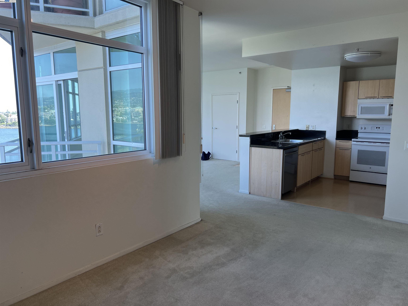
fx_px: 306
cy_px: 153
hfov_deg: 67.3
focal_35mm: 26
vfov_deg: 53.1
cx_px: 204
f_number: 1.5
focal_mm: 5.7
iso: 32
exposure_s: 1/140
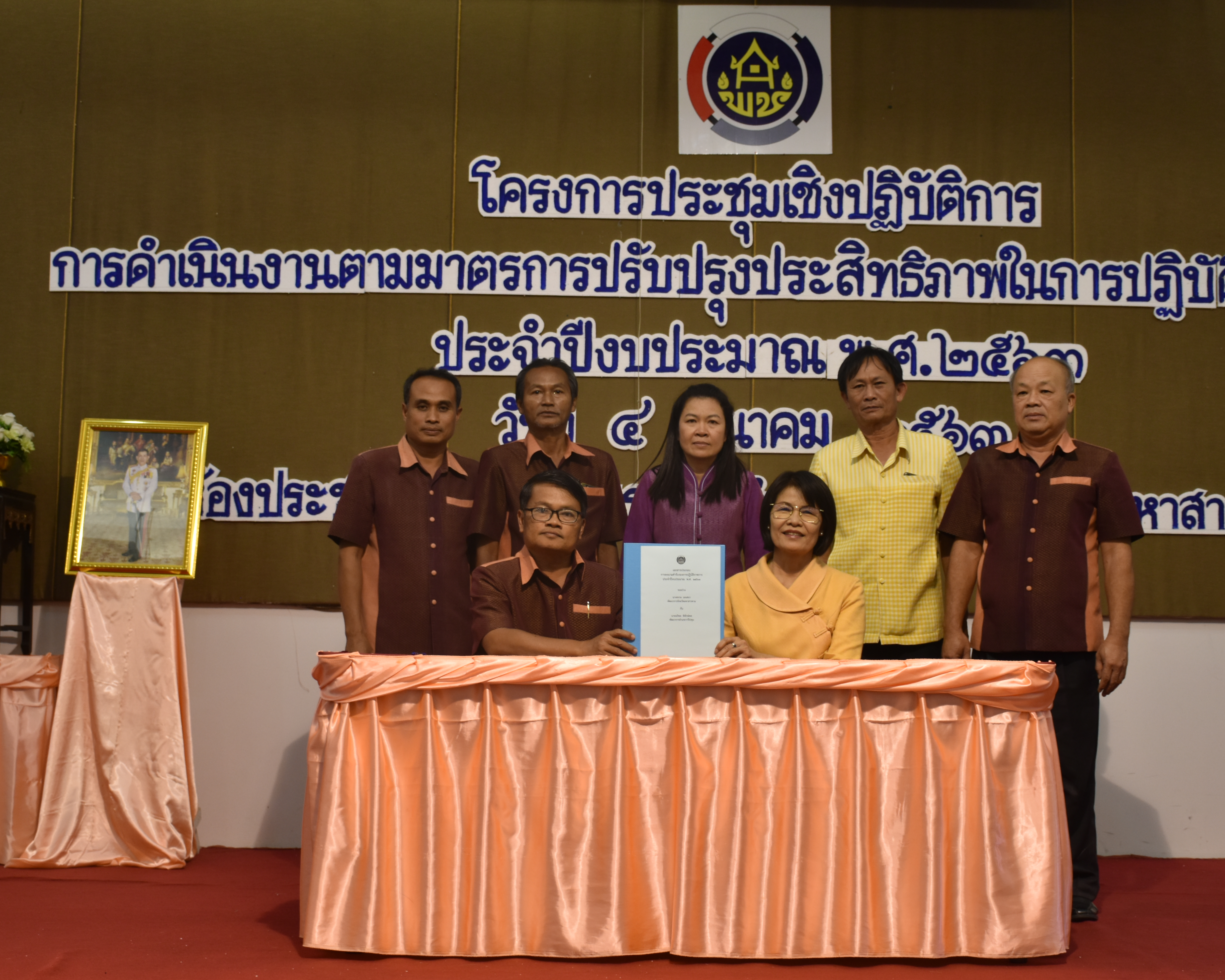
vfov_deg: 27.6
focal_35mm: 55
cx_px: 671
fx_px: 1994
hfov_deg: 34.1
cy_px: 490
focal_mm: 32
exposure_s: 1/60
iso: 450
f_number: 4
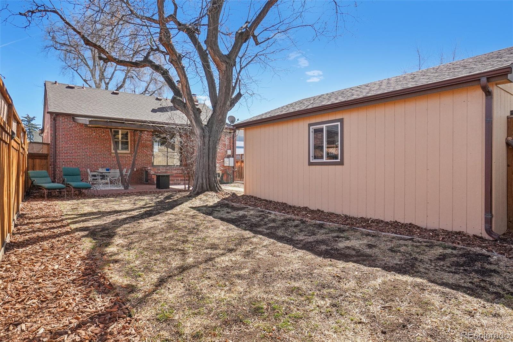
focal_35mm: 20
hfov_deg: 85.4
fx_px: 278
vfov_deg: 63.2
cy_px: 171
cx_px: 256
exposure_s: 1/500
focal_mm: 13
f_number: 8
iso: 400
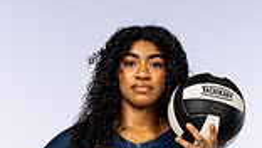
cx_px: 89
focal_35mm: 157
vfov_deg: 7.3
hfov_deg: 13.7
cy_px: 343
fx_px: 1091
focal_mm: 52
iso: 200
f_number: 7.1
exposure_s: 1/250
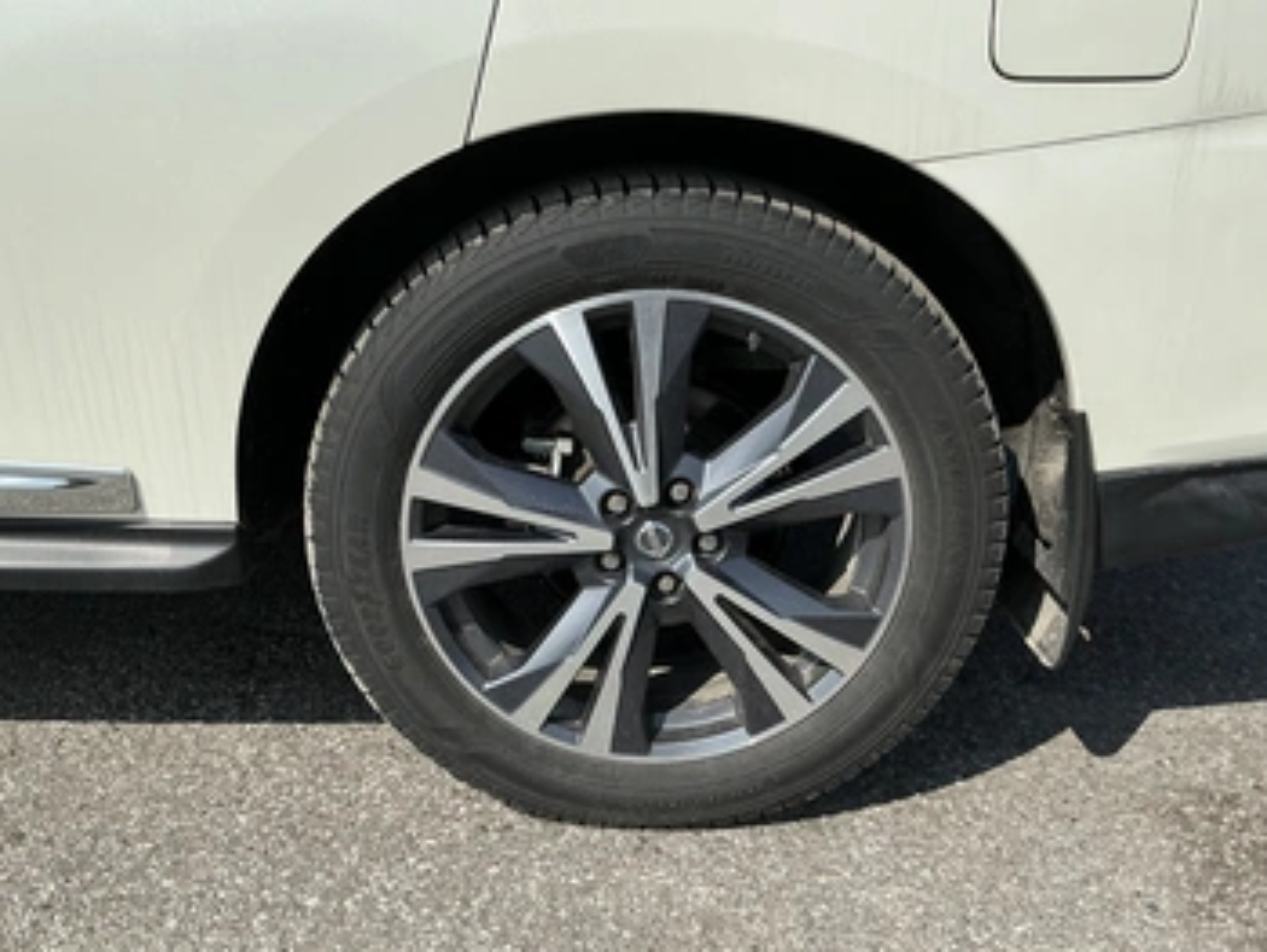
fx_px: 1172
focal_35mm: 32
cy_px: 471
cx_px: 619
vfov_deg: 44.2
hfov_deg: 56.8
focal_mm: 3
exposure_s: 1/3322
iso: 25
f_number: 1.8
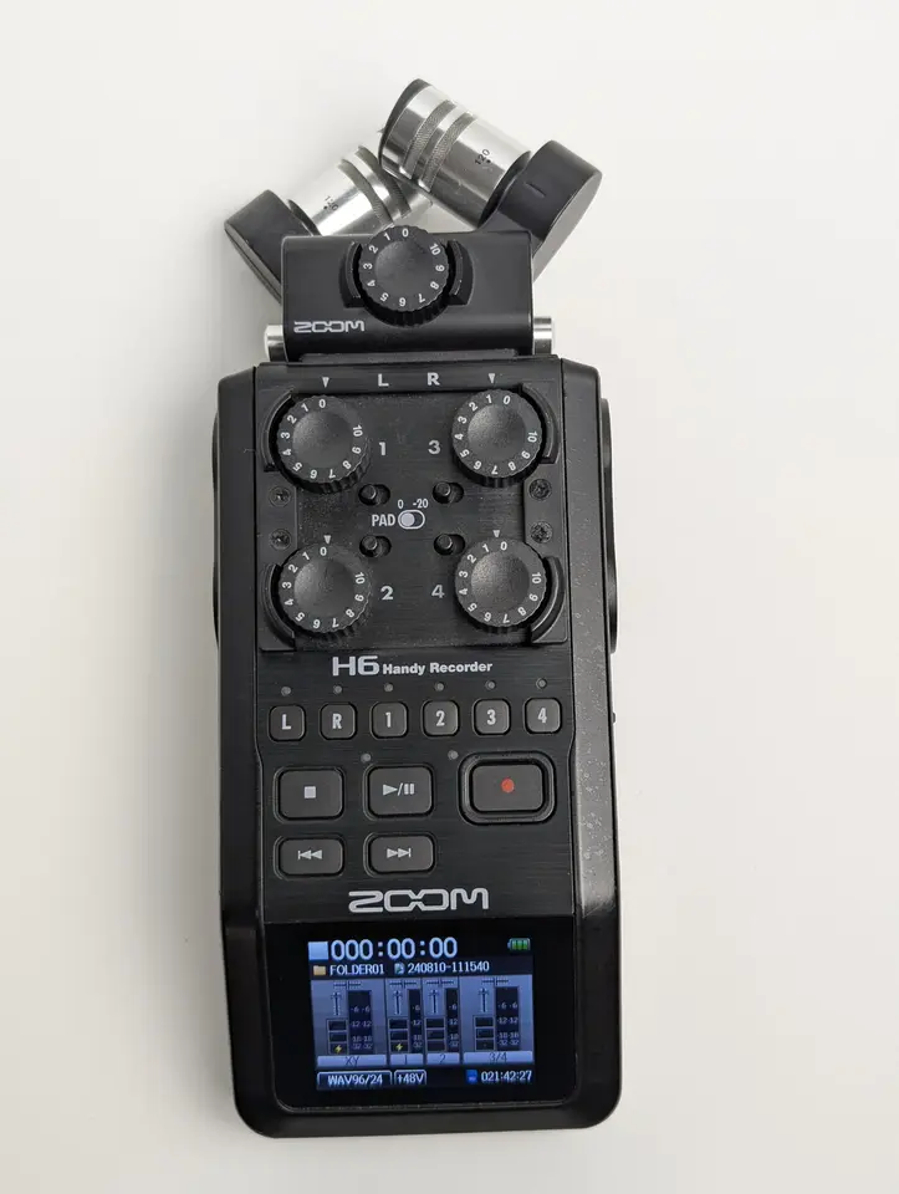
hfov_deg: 30.3
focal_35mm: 48
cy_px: 597
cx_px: 450
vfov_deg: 39.6
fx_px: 1658
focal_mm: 6.81
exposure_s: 1/60
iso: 60
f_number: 1.85
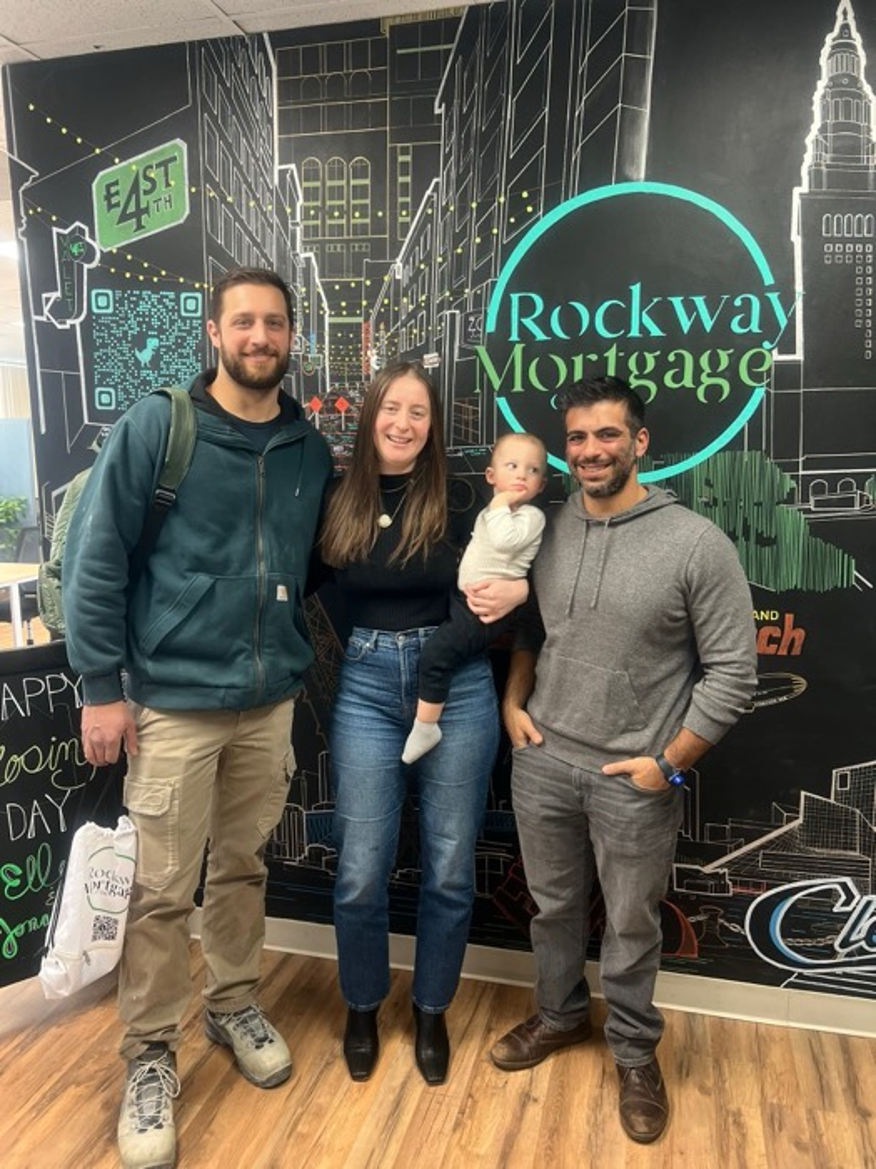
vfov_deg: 67.3
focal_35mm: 26
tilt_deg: -8.6
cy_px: 584
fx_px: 877
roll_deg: +0.5
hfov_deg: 53.1
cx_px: 438
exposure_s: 1/60
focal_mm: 5.7
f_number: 1.5
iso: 125
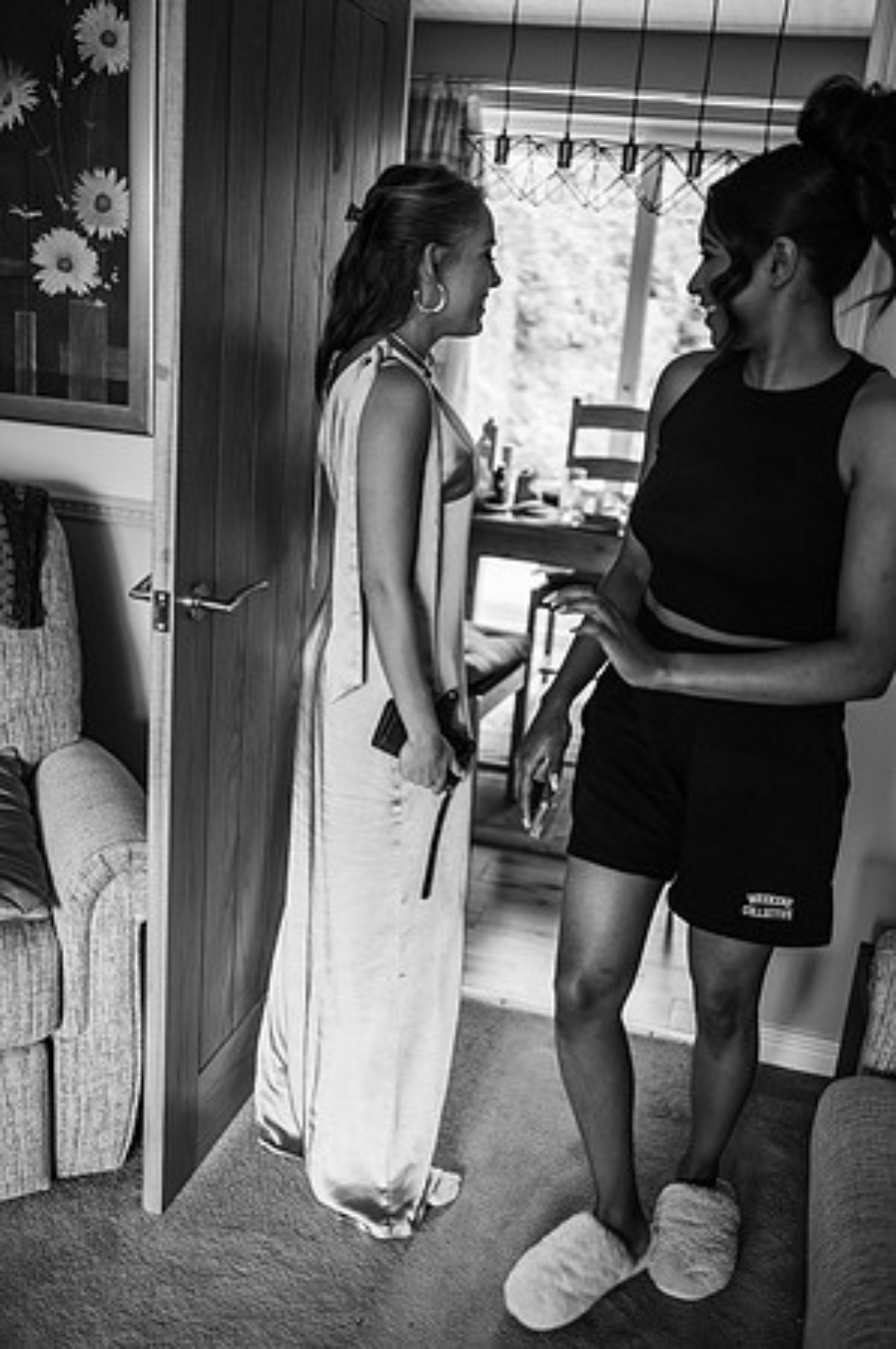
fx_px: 1310
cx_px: 448
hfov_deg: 37.8
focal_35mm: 35
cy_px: 674
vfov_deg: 54.5
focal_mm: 35
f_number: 1.8
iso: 360
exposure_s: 1/200
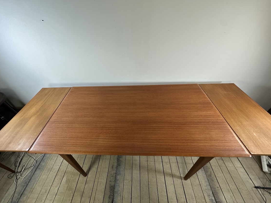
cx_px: 127
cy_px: 103
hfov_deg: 98.0
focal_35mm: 15
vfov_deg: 81.7
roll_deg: +2.8
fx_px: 117
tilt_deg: -41.2
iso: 160
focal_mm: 2.22
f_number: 2.2
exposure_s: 1/100
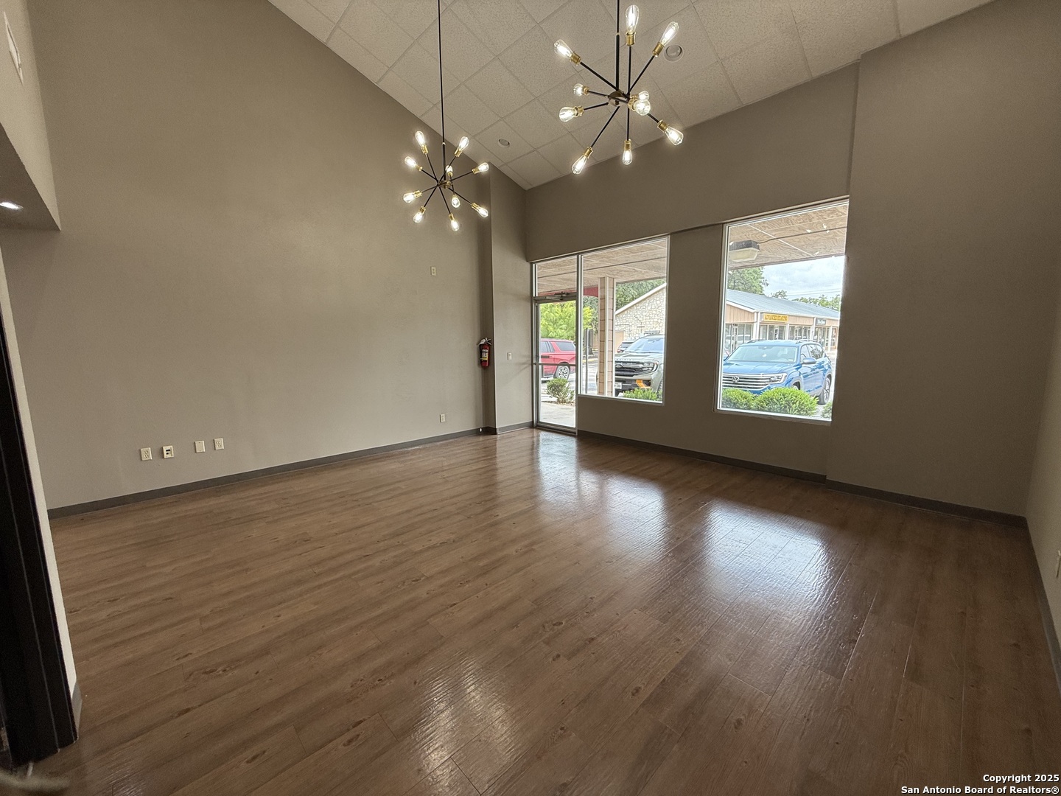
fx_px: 429
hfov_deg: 102.1
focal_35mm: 14
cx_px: 530
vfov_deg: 85.7
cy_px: 398
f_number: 2.2
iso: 64
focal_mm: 2.22
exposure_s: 1/147
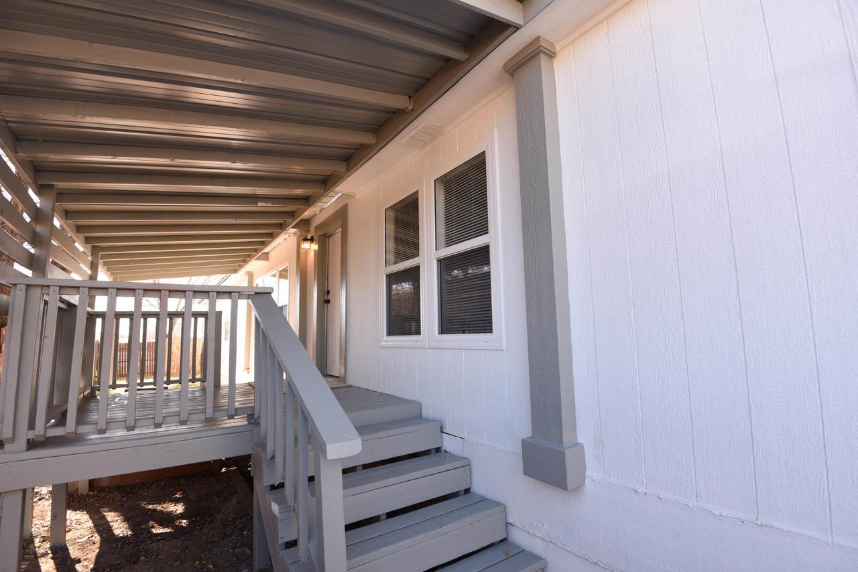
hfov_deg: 96.7
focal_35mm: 16
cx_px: 429
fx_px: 381
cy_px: 286
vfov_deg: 73.8
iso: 400
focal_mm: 16
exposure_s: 1/100
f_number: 8
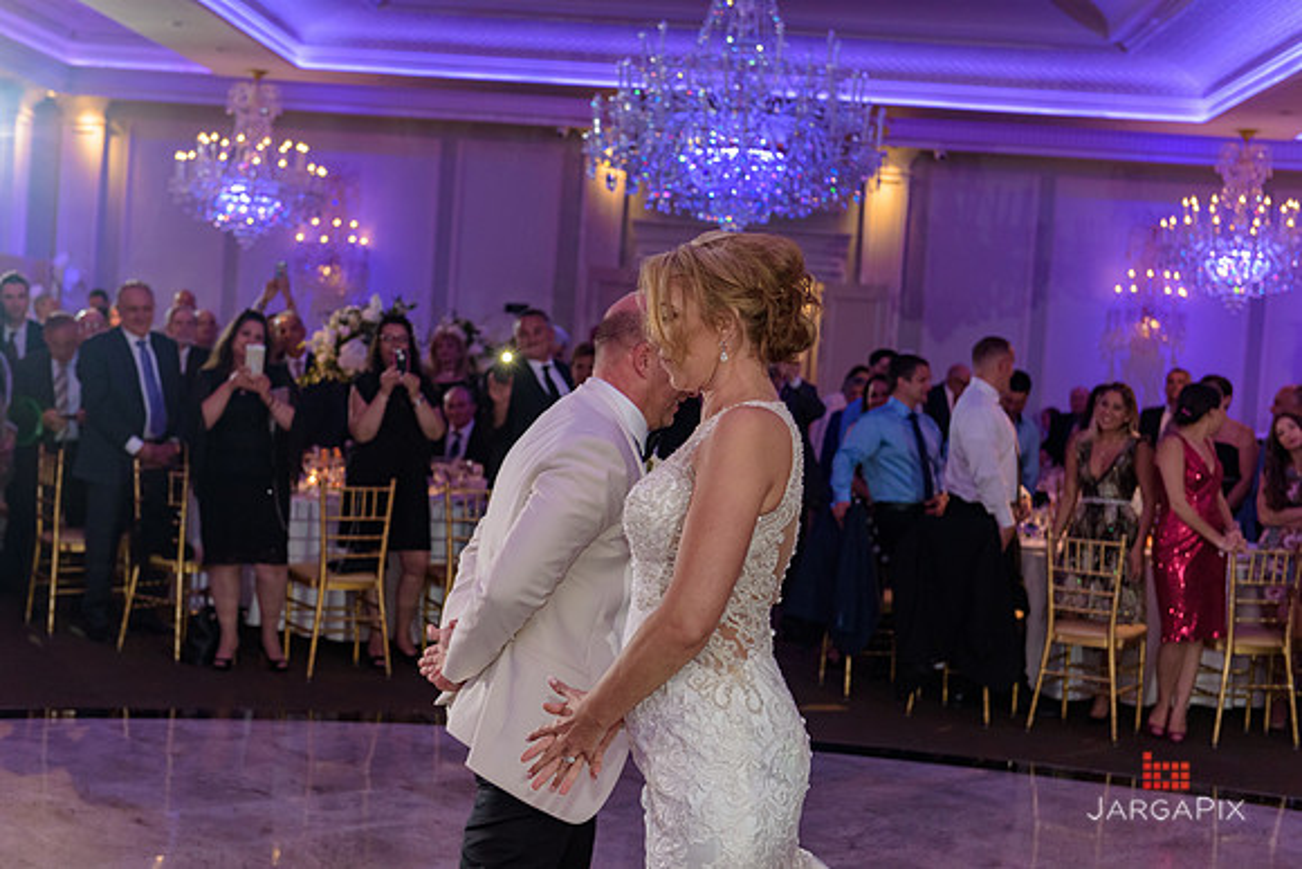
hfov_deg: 36.2
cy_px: 434
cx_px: 651
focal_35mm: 55
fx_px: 1990
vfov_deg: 24.6
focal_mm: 55
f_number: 3.2
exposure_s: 1/125
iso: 1600
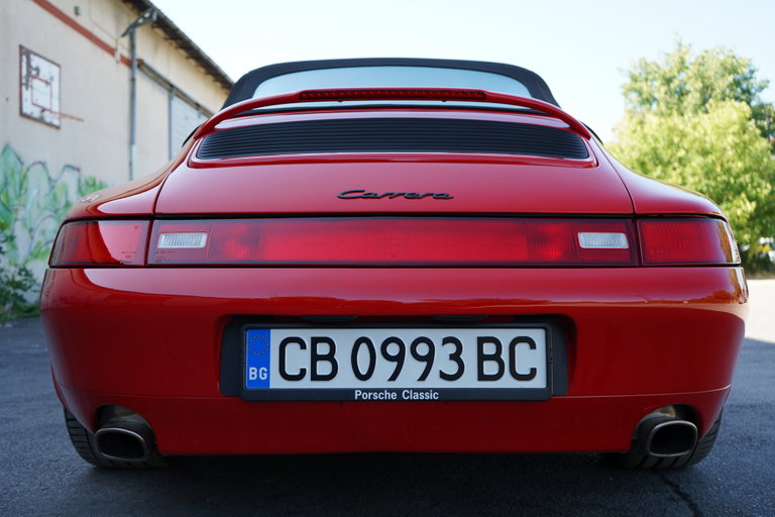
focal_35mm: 37
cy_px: 258
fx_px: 796
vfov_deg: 35.9
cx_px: 388
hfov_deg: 51.9
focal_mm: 37
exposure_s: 1/100
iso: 100
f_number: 5
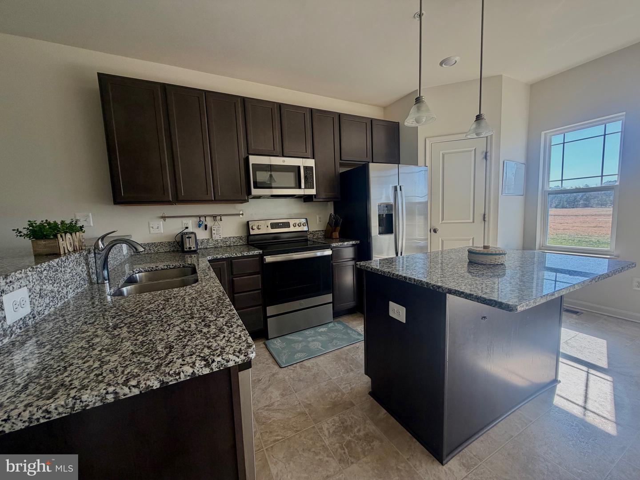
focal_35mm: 14
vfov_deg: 85.7
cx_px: 320
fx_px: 259
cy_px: 240
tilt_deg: -5.8
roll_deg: +3.2
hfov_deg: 102.1
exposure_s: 1/121
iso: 100
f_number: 2.2
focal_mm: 2.22
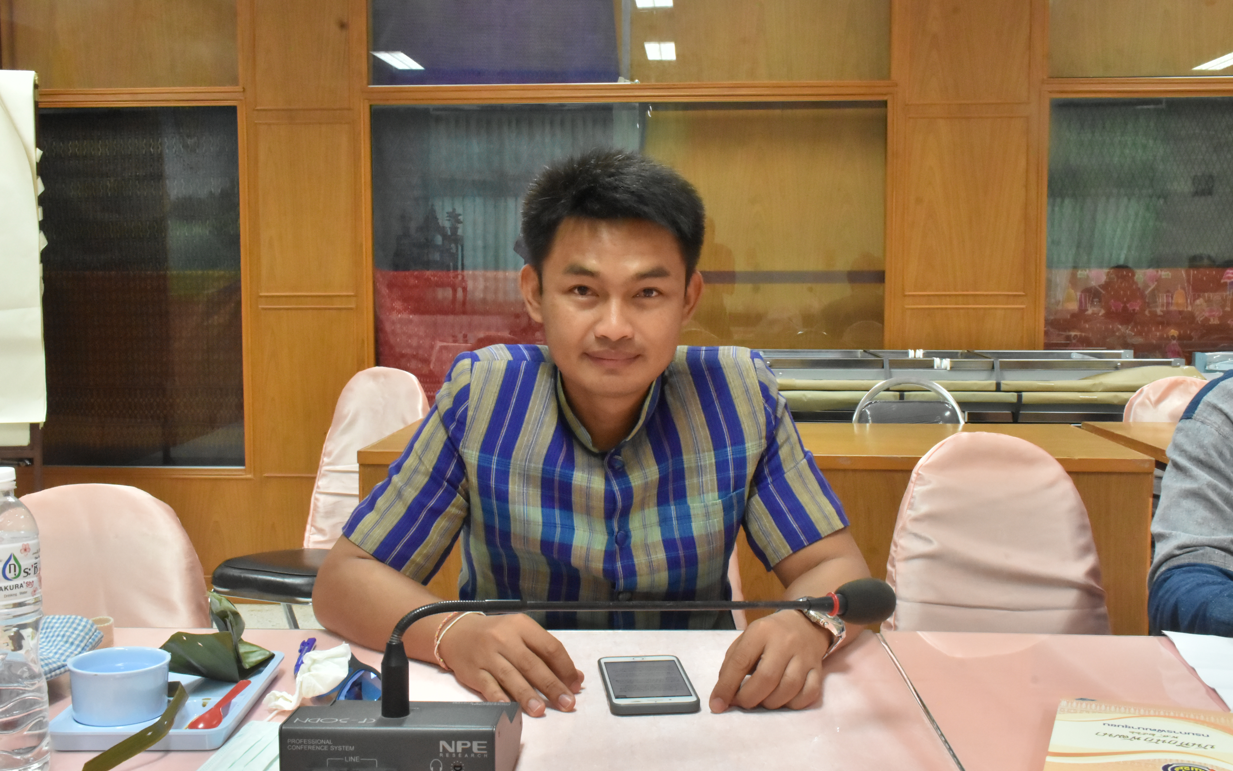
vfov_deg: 32.0
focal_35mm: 40
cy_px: 388
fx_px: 1344
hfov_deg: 49.3
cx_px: 618
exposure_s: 1/15
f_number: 20
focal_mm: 26
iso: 3200
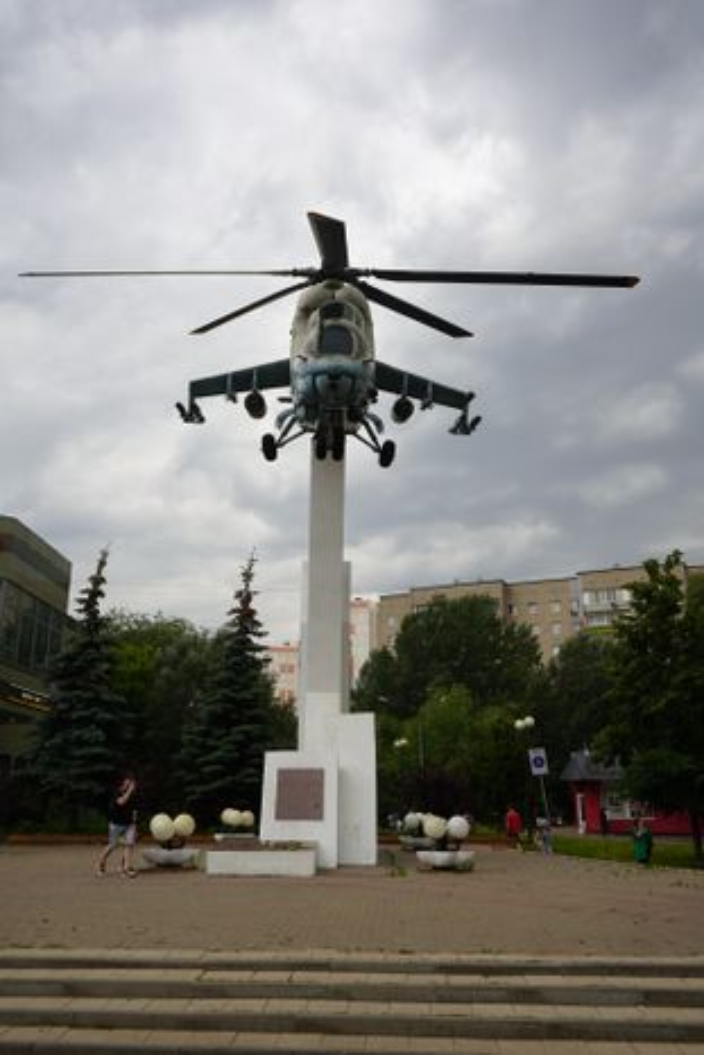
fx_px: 850
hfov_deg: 45.0
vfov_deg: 63.6
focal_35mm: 29
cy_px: 528
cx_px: 352
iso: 100
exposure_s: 1/80
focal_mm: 29
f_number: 5.6
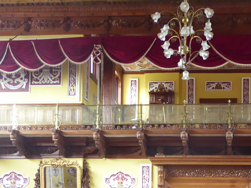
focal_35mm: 72
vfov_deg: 18.8
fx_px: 522
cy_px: 251
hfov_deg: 26.5
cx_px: 204
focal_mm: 4.3
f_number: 3.3
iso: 400
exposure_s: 1/20
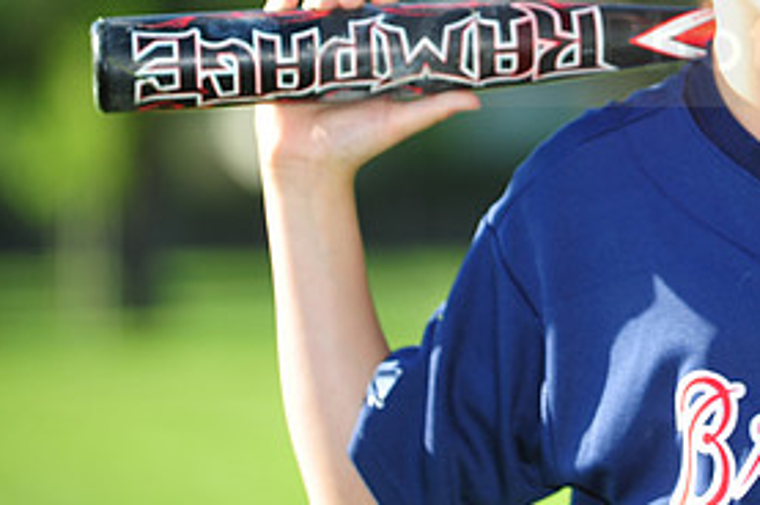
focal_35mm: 346
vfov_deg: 4.0
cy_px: 25
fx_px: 7296
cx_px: 782
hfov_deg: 5.9
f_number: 4
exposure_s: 1/500
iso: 200
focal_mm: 165
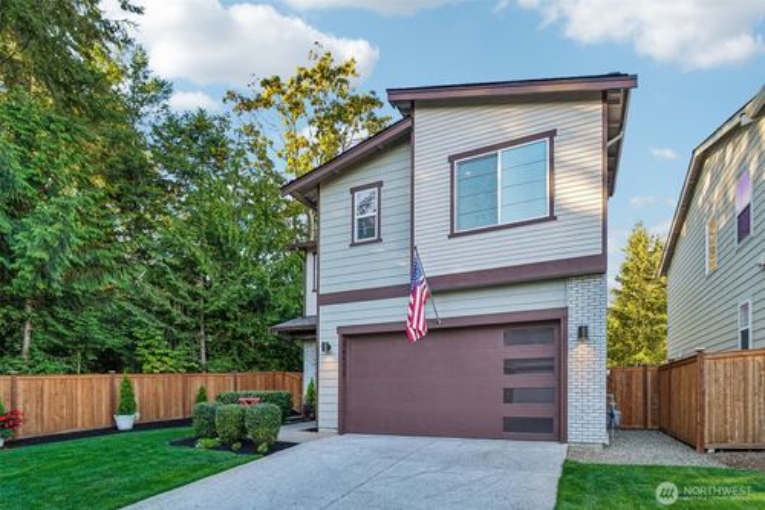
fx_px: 340
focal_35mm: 16
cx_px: 382
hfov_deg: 96.8
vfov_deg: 73.7
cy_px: 255
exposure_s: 1/160
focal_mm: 16
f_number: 8
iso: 1600
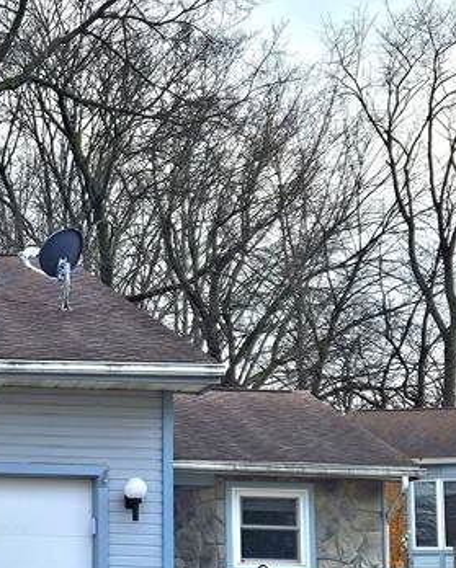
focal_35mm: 66
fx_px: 1112
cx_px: -204
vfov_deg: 28.6
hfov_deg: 20.3
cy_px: 351
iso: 25
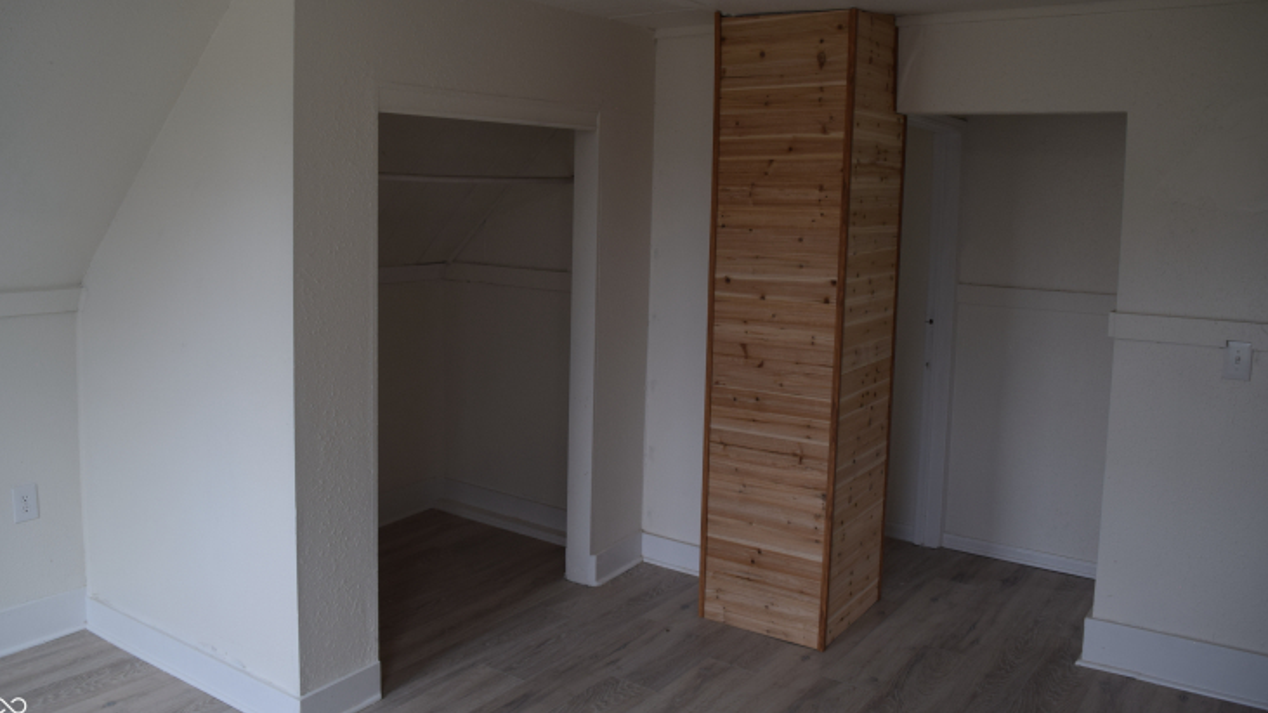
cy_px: 302
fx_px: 975
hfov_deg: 66.1
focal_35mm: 29
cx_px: 621
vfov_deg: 40.1
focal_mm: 18
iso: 400
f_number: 6.3
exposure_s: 1/160
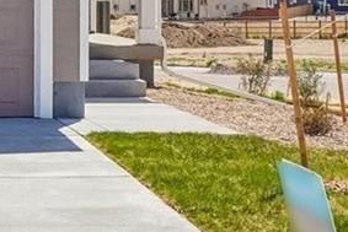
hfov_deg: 14.0
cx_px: -215
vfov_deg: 9.4
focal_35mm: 135
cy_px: -252
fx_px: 1304
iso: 800
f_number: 8
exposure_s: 1/2000
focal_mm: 15.9
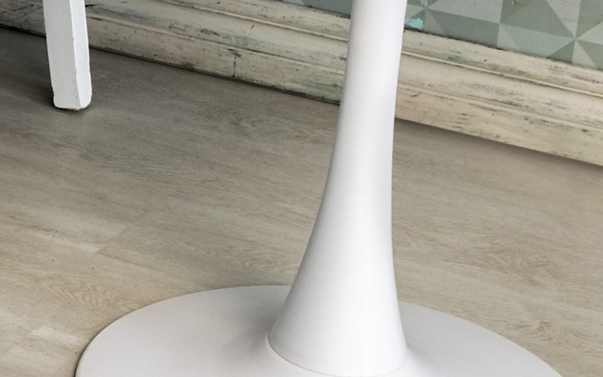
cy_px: 617
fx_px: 3336
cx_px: -591
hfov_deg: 9.6
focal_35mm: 203
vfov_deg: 6.4
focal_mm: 36
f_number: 14
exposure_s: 10
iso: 100
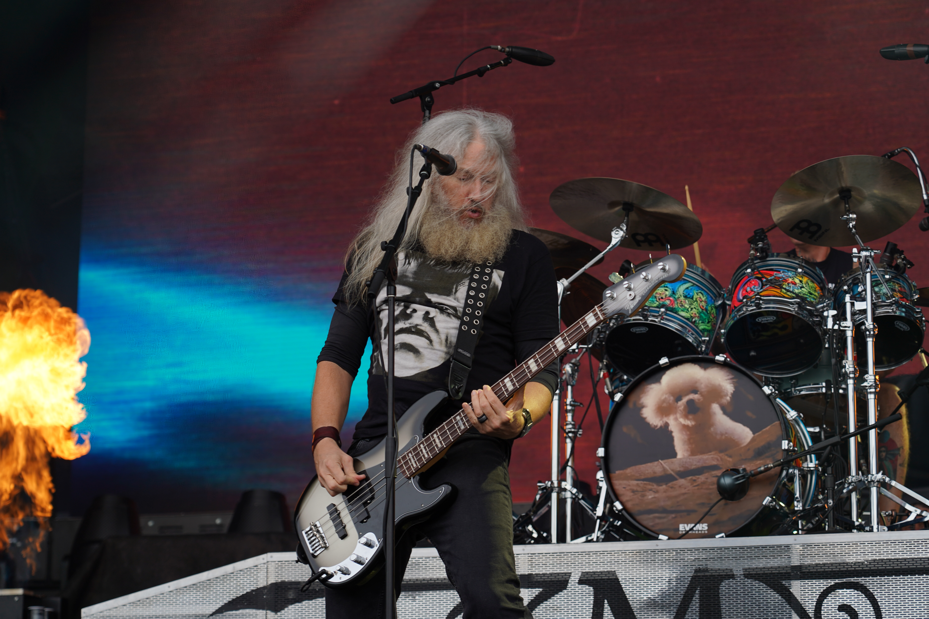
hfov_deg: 19.5
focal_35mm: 105
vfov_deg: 13.0
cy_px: 310
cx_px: 464
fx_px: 2709
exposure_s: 1/200
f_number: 5.6
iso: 100
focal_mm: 105
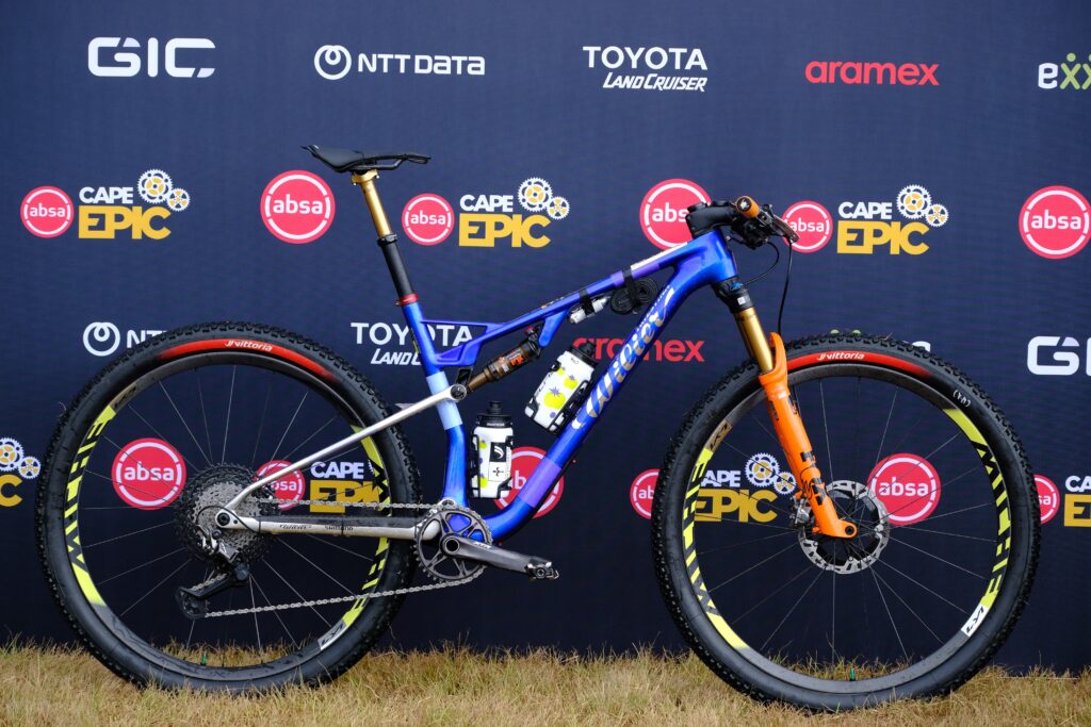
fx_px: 3182
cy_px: 364
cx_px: 546
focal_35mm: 105
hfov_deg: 19.5
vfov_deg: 13.0
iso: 400
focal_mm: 70
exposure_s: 1/250
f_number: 4.5
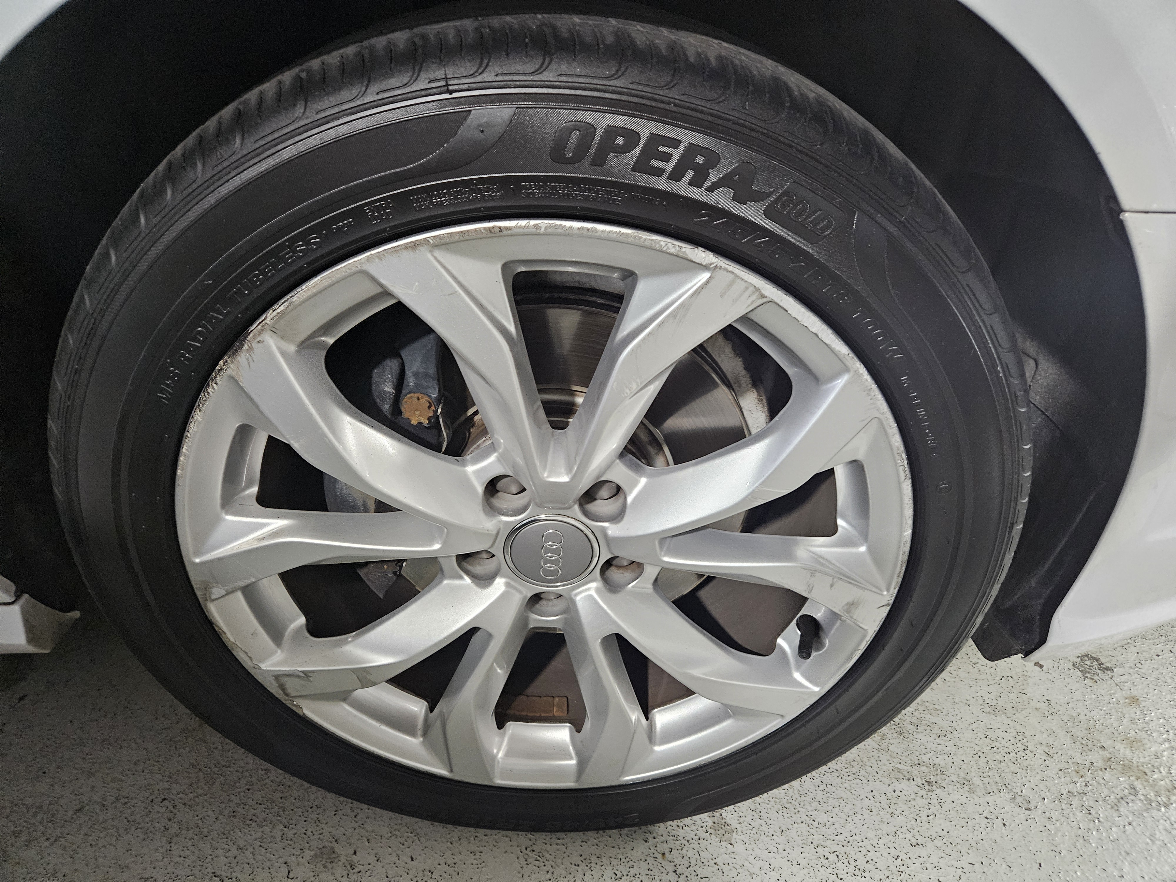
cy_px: 441
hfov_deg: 73.9
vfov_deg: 58.9
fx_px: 781
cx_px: 588
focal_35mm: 23
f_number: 1.8
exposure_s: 1/40
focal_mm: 5.4
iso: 640
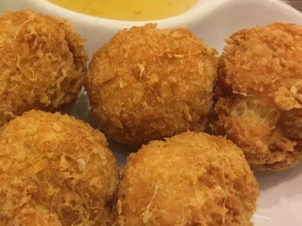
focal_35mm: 54
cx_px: 80
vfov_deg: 27.0
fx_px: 471
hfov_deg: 34.9
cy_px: 120
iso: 125
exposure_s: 1/17
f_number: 2.2
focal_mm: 4.15
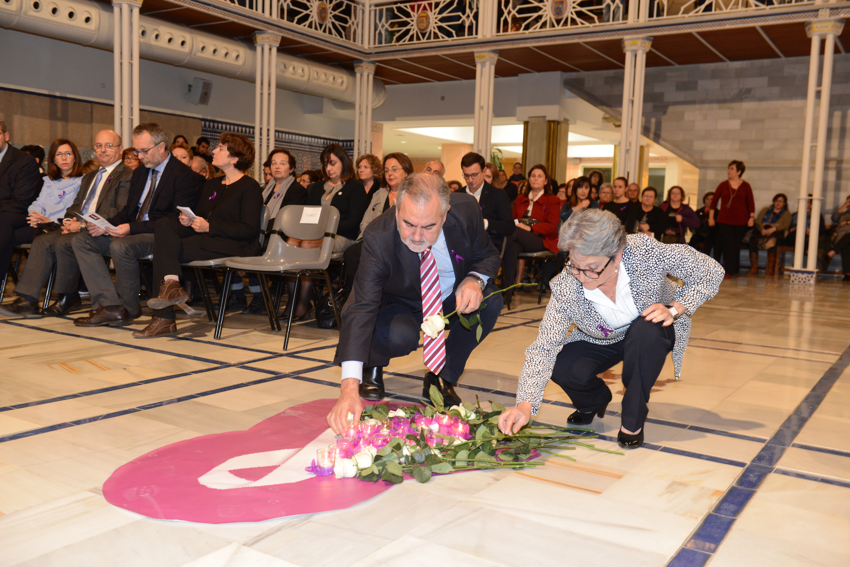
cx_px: 425
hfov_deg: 54.4
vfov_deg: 37.9
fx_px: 826
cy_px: 284
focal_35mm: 35
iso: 1600
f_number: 4
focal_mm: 35
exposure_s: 1/50
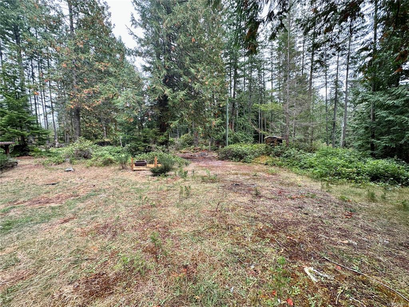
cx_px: 204
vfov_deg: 85.7
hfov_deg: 102.1
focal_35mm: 14
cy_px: 154
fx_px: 165
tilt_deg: -4.8
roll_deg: +0.8
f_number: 2.2
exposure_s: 1/127
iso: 40
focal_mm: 2.22
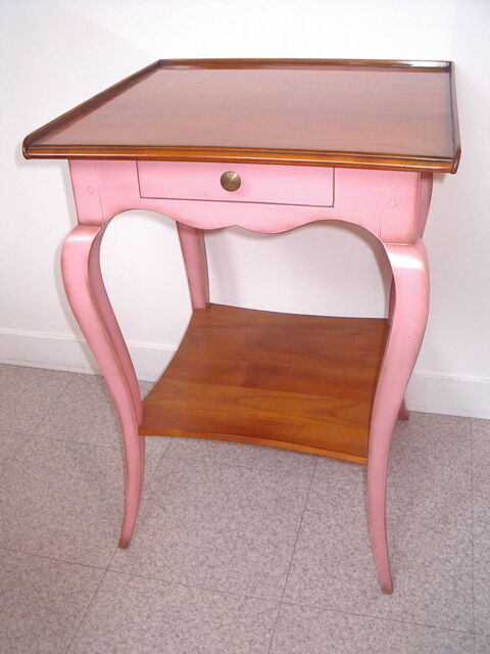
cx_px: 245
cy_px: 327
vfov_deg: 49.0
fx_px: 717
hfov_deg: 37.7
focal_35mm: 38
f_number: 4.8
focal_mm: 5.8
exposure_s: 1/60
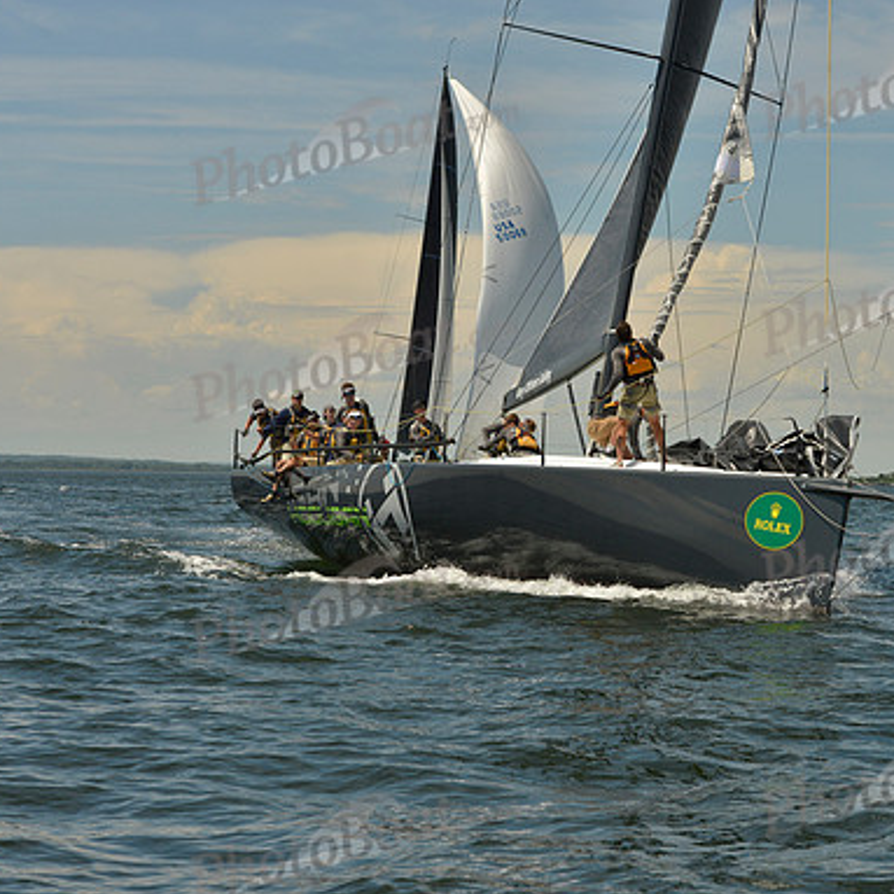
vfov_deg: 19.3
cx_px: 642
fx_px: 2630
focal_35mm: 90
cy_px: 449
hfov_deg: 19.2
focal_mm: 70
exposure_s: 1/1600
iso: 280
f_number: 9
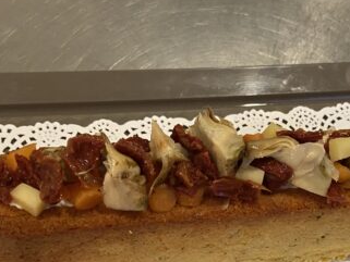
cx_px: 215
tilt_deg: -51.1
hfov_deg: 35.4
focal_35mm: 54
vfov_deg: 26.8
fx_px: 546
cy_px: 188
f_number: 1.8
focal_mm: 4.25
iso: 500
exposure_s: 1/50
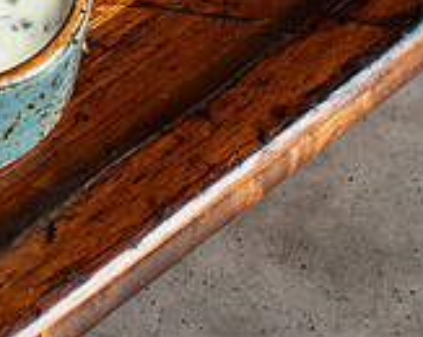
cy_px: -177
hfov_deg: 8.5
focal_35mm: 223
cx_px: -232
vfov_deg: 6.8
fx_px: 2788
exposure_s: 1/200
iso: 200
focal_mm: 50
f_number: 5.6
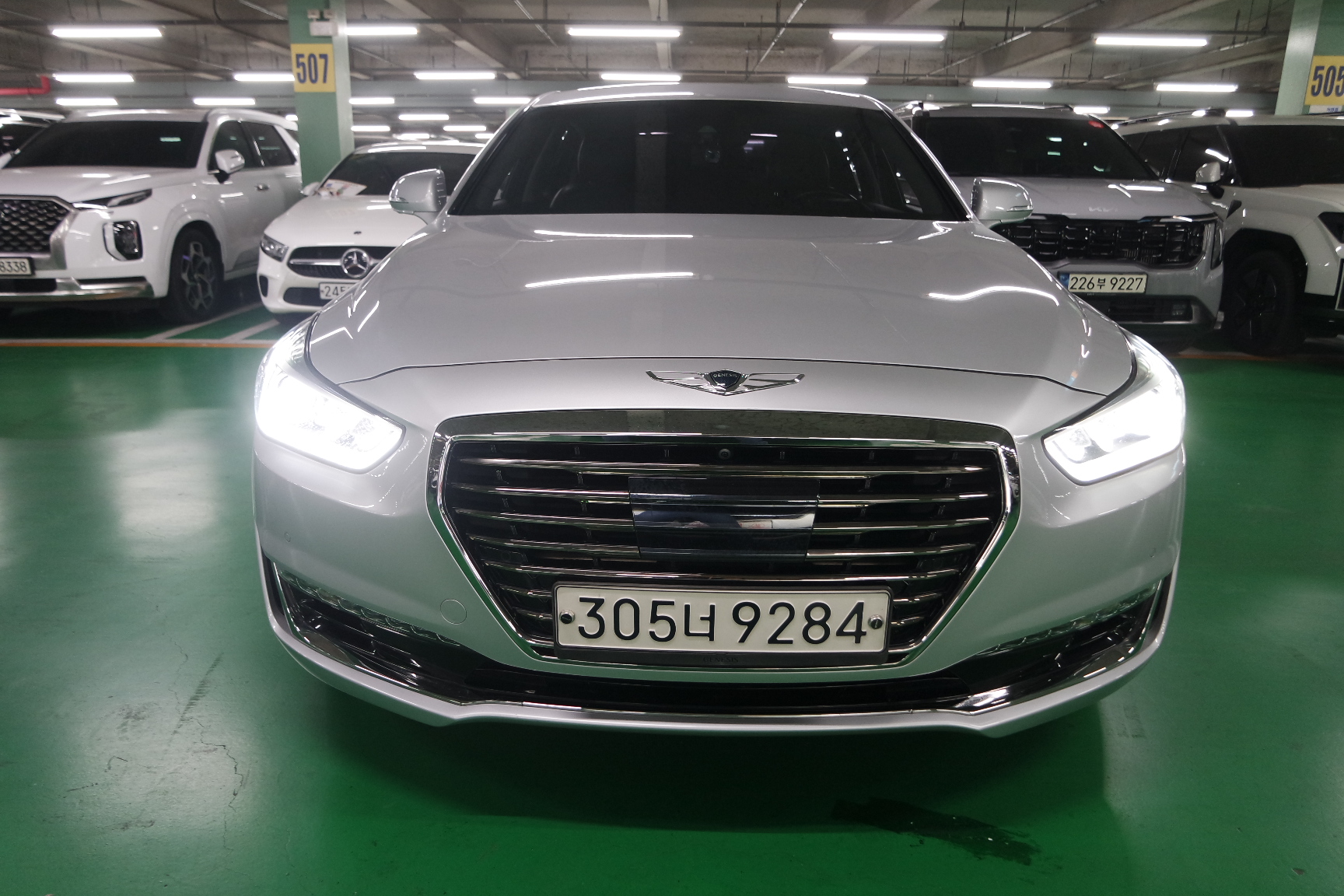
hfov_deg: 73.7
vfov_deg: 53.1
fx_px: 896
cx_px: 672
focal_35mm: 24
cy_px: 448
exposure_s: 1/30
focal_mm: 16
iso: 800
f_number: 3.5
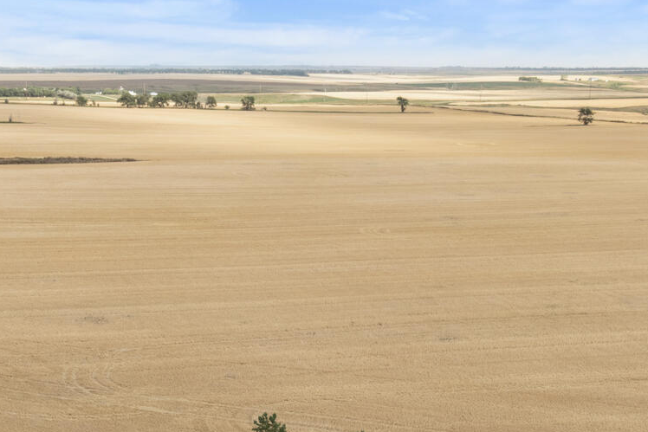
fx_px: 1026
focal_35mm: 57
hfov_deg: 34.1
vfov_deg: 22.9
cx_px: 140
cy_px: 428
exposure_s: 1/320
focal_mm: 12.29
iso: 100
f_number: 6.3
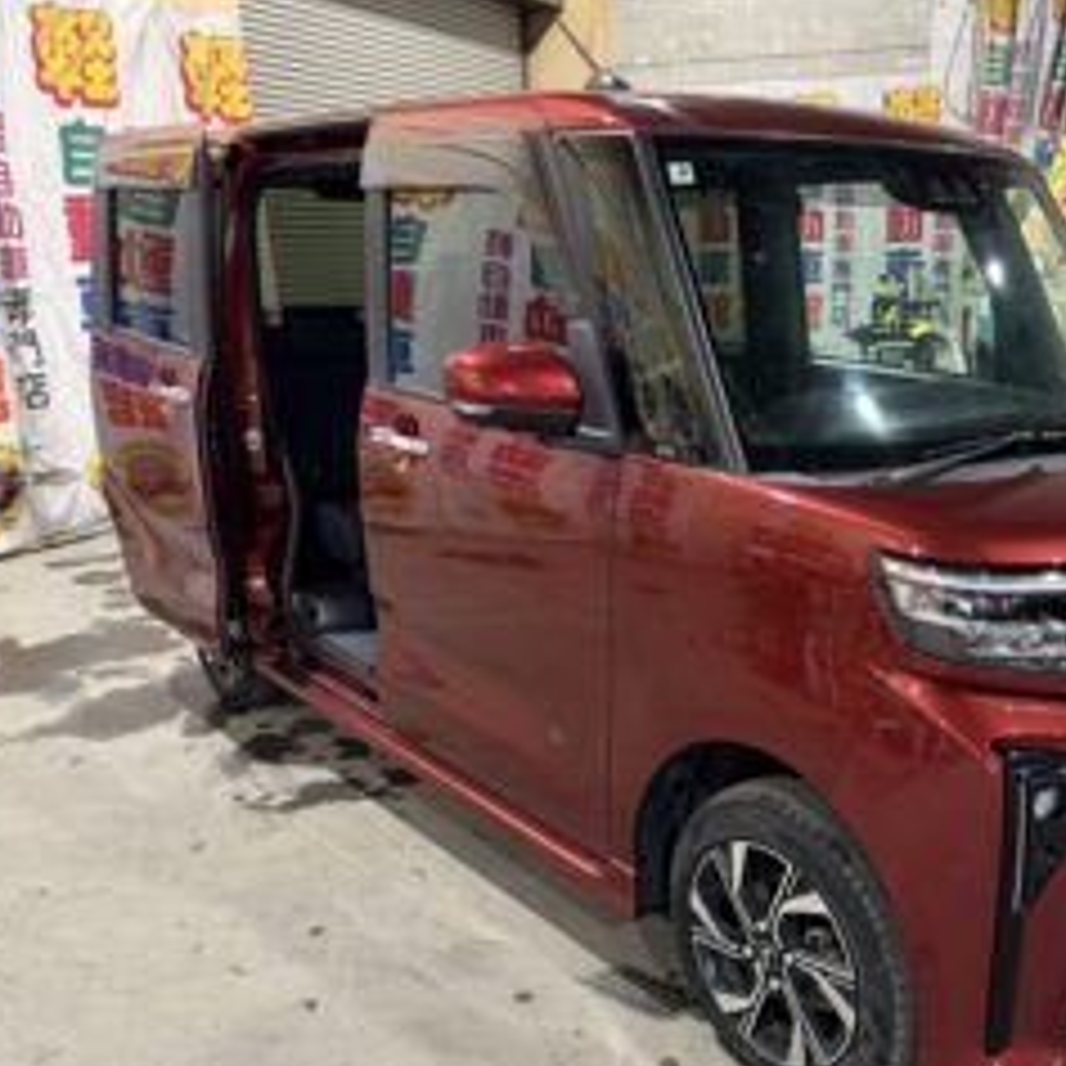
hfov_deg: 47.6
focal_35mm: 34
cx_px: 720
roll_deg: +0.9
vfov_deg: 48.4
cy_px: 573
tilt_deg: -15.3
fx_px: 1185
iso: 250
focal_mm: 5.96
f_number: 1.6
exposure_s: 1/50
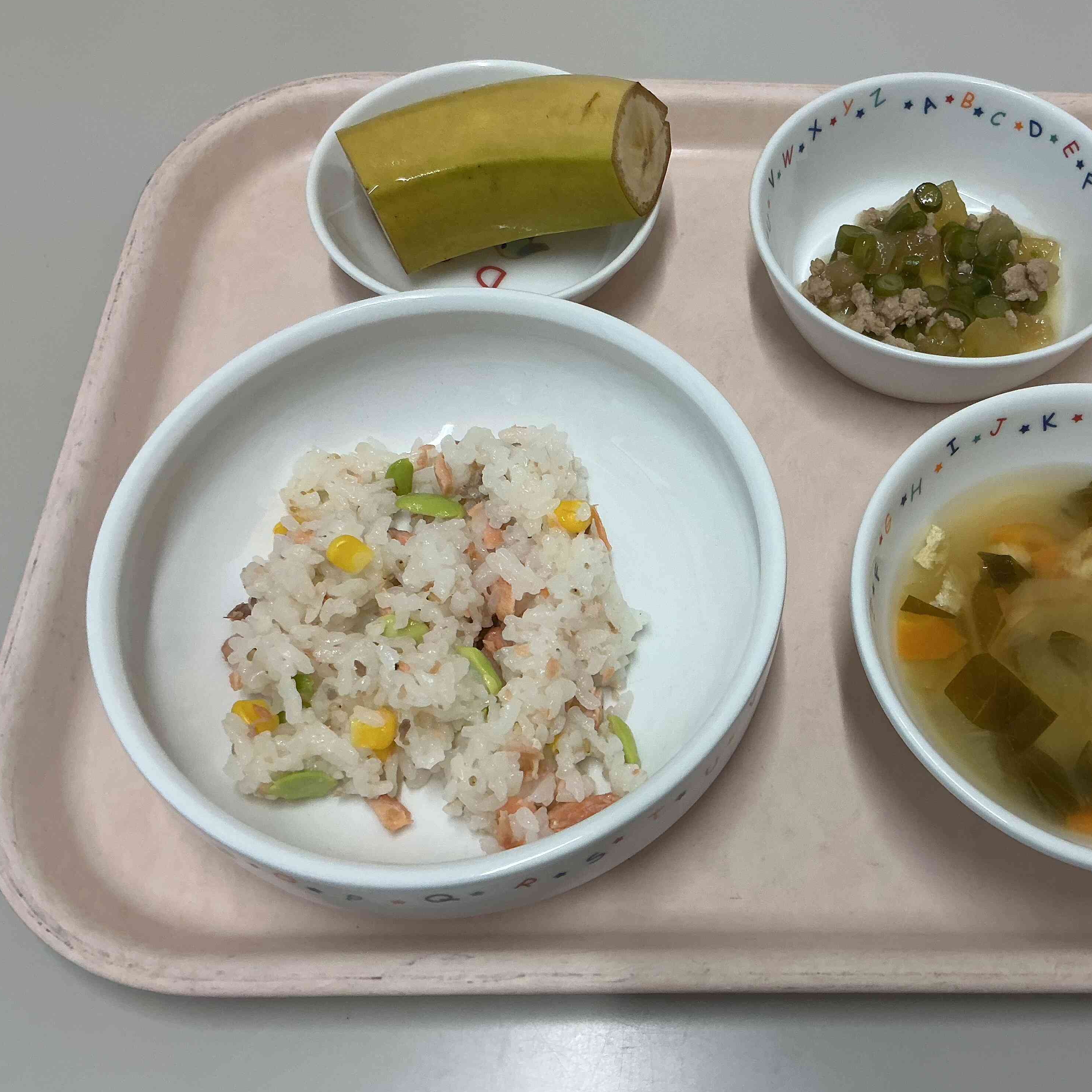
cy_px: 548
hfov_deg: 46.5
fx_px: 1249
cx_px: 724
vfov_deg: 47.2
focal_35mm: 35
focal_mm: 3
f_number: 1.8
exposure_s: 1/120
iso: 50
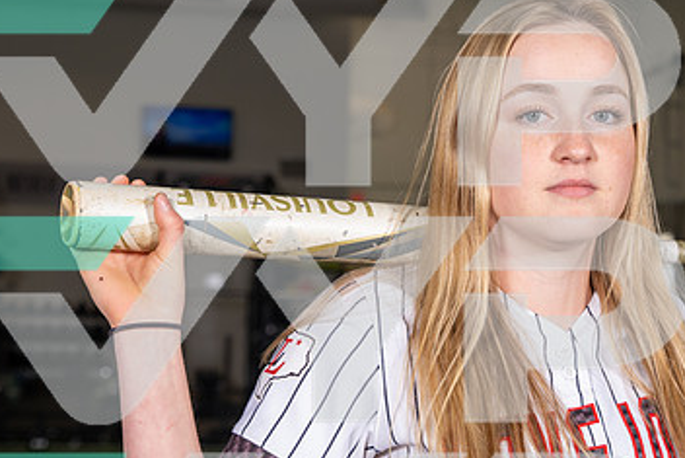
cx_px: 426
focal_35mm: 107
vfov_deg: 12.8
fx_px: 2037
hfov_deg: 19.1
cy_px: 321
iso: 200
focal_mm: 65
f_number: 5.6
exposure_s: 1/200
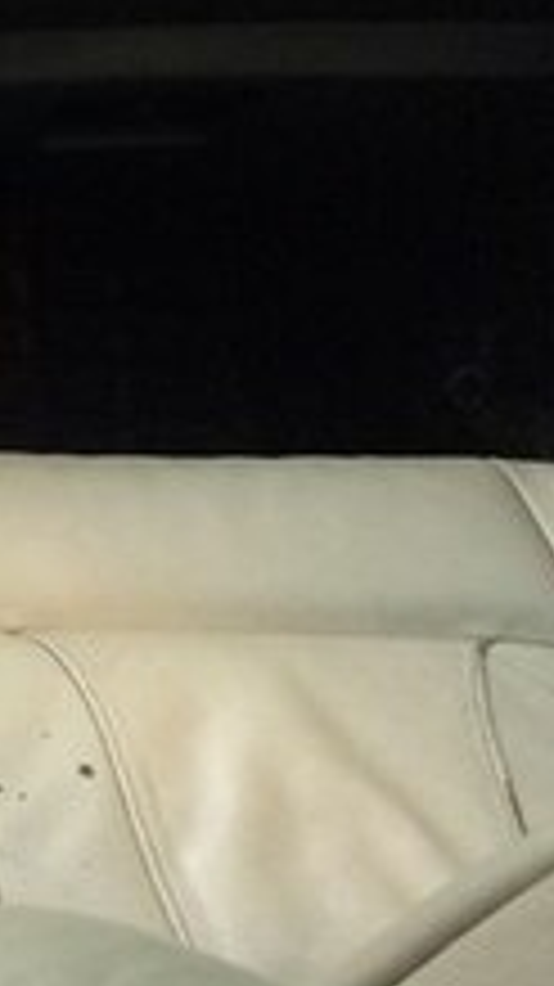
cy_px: 340
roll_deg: -2.1
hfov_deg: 11.3
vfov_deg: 22.4
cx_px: -613
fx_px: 2484
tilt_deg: -19.2
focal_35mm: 95
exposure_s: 1/33
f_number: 2.2
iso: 50
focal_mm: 4.15
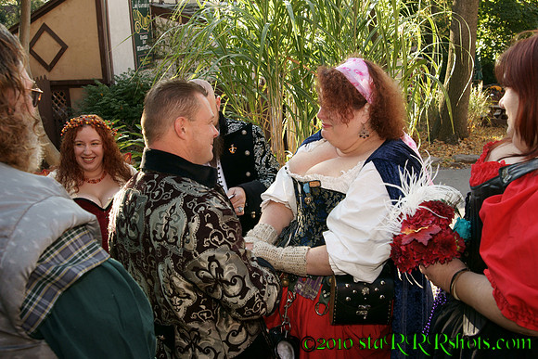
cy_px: 180
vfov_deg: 31.9
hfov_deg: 46.4
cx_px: 269
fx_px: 628
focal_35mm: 42
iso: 400
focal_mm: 28
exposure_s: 1/160
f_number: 6.3
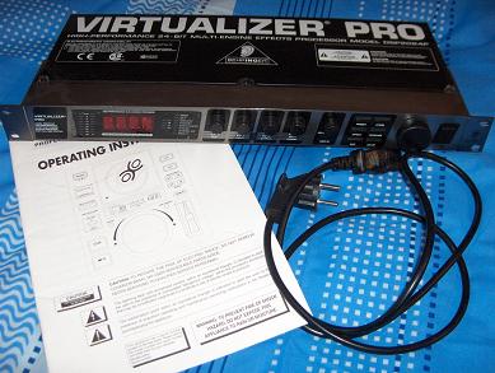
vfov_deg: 36.9
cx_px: 248
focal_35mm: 39
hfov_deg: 47.8
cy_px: 186
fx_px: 559
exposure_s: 1/60
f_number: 2.8
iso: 100
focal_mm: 8
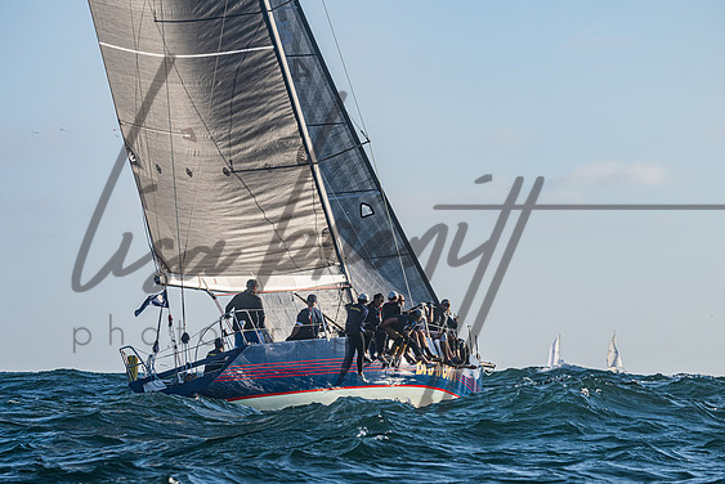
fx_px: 4674
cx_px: 356
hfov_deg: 8.9
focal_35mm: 232
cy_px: 271
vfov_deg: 5.9
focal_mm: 180
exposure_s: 1/2000
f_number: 6.3
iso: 400
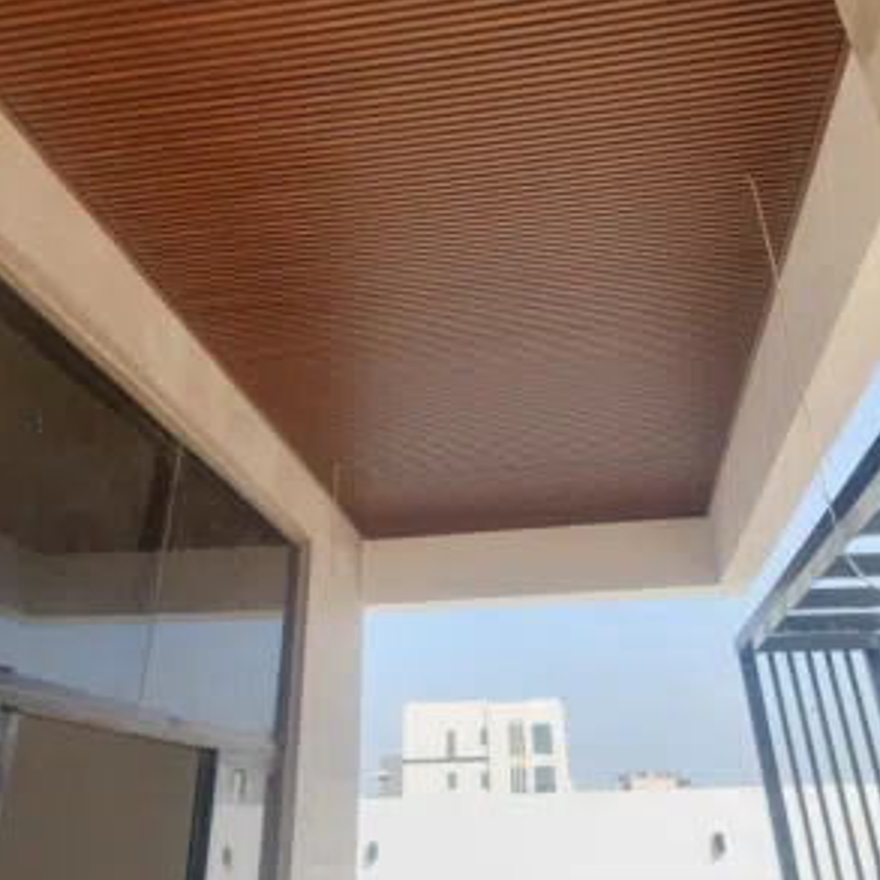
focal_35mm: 29
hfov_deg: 55.6
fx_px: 834
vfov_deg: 54.8
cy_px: 312
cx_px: 445
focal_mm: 5.23
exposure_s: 1/559
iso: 40
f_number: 1.8
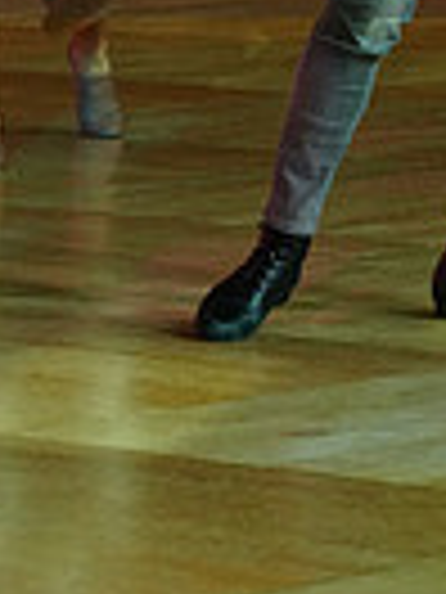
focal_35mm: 325
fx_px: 5583
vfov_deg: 6.1
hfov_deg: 4.6
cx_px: 469
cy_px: -101
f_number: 4
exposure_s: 1/400
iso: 2000
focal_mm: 77
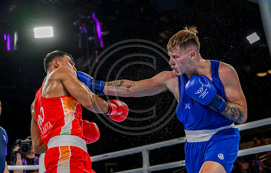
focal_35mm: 70
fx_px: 519
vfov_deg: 18.9
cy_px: 76
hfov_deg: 29.3
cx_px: 126
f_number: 3.5
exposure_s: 1/1600
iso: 2500
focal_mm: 64
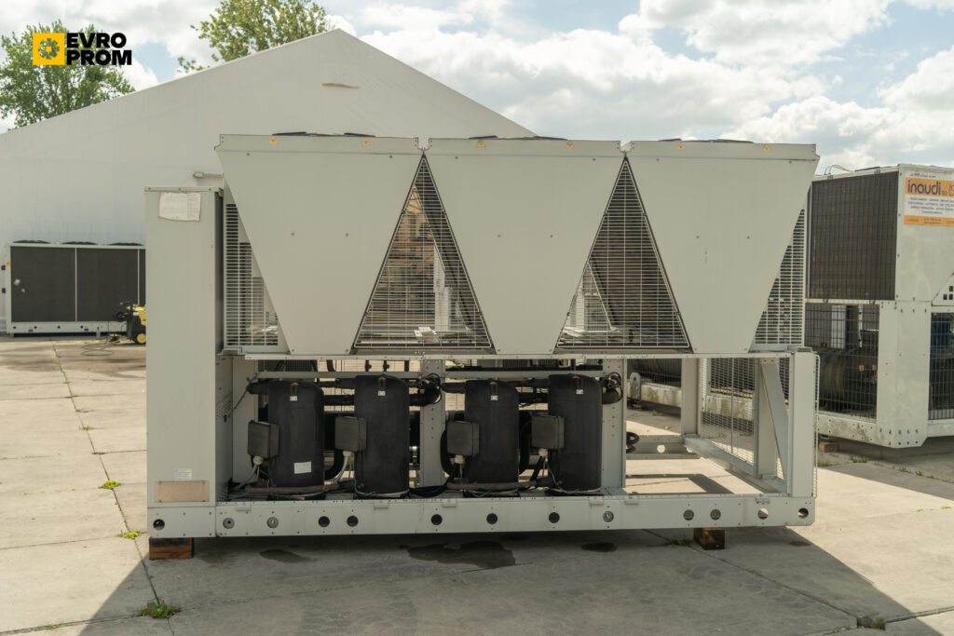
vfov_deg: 37.9
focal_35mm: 35
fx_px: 928
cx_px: 477
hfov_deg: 54.4
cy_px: 318
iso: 100
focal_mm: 35
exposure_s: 1/320
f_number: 4
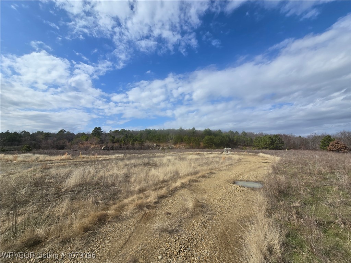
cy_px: 132
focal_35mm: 13
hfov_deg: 106.2
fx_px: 132
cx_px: 176
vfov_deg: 89.9
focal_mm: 2.2
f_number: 2.2
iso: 50
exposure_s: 1/3220
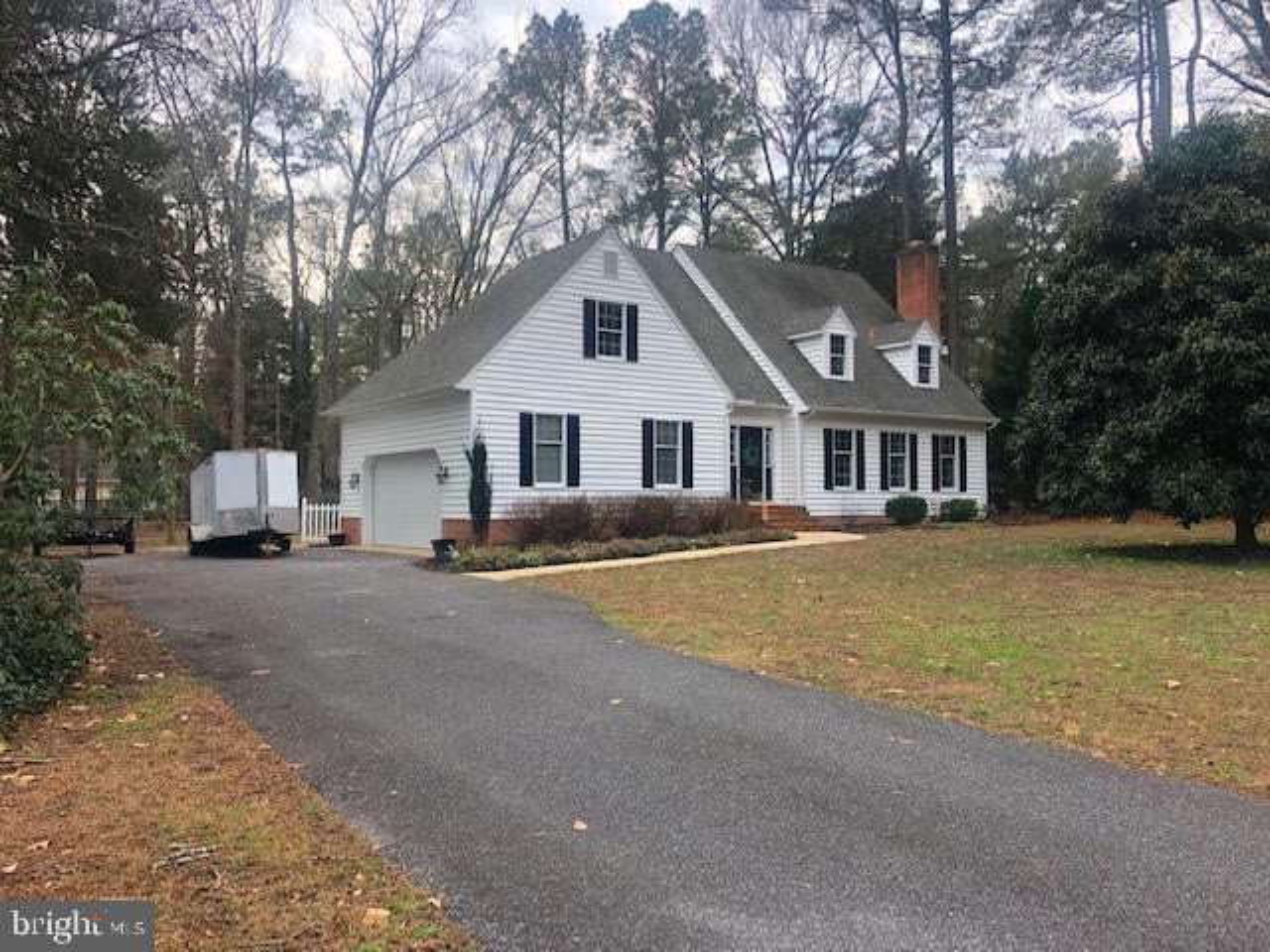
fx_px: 1027
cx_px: 635
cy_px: 476
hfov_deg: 63.4
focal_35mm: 28
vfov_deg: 49.7
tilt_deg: +2.4
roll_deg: -0.4
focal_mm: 3.99
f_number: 1.8
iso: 20
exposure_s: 1/694
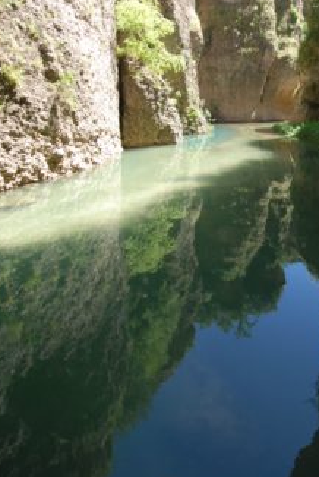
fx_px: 305
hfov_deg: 53.6
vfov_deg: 73.5
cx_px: 223
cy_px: 155
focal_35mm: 23
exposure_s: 1/125
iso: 110
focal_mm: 10
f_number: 3.5
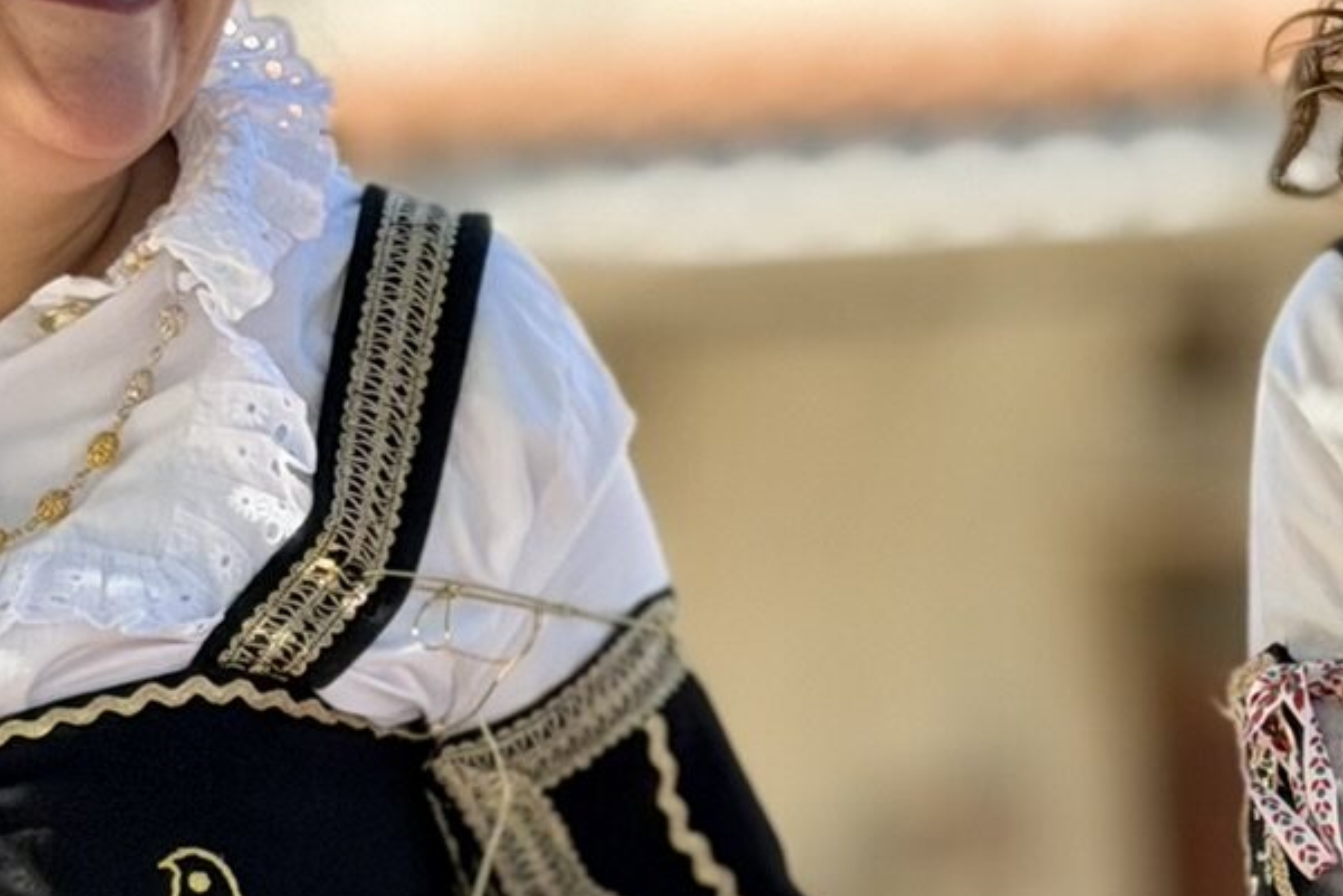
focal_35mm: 170
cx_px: 802
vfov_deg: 8.1
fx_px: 6343
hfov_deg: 12.1
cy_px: 802
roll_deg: +0.9
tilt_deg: -3.7
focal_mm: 6.76
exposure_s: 1/1353
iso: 100
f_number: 1.78
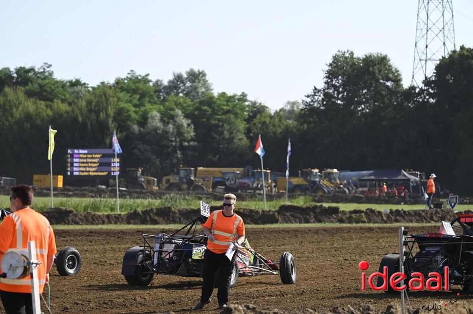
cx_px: 236
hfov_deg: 13.7
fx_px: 1969
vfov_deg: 9.1
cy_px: 157
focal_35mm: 150
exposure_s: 1/1600
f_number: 5
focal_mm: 150
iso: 400
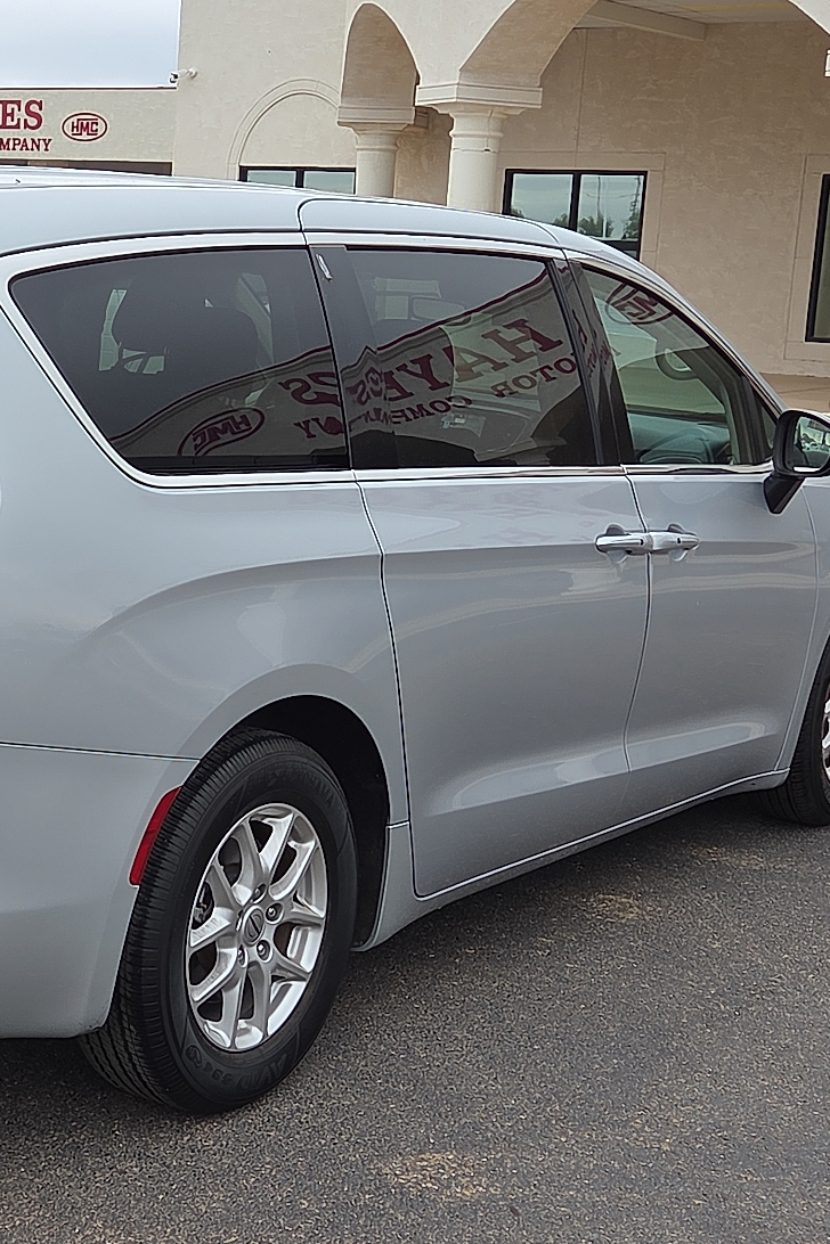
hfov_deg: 20.8
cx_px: 70
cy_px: 643
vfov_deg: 31.4
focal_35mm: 64
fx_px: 2213
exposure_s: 1/119
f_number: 1.8
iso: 26
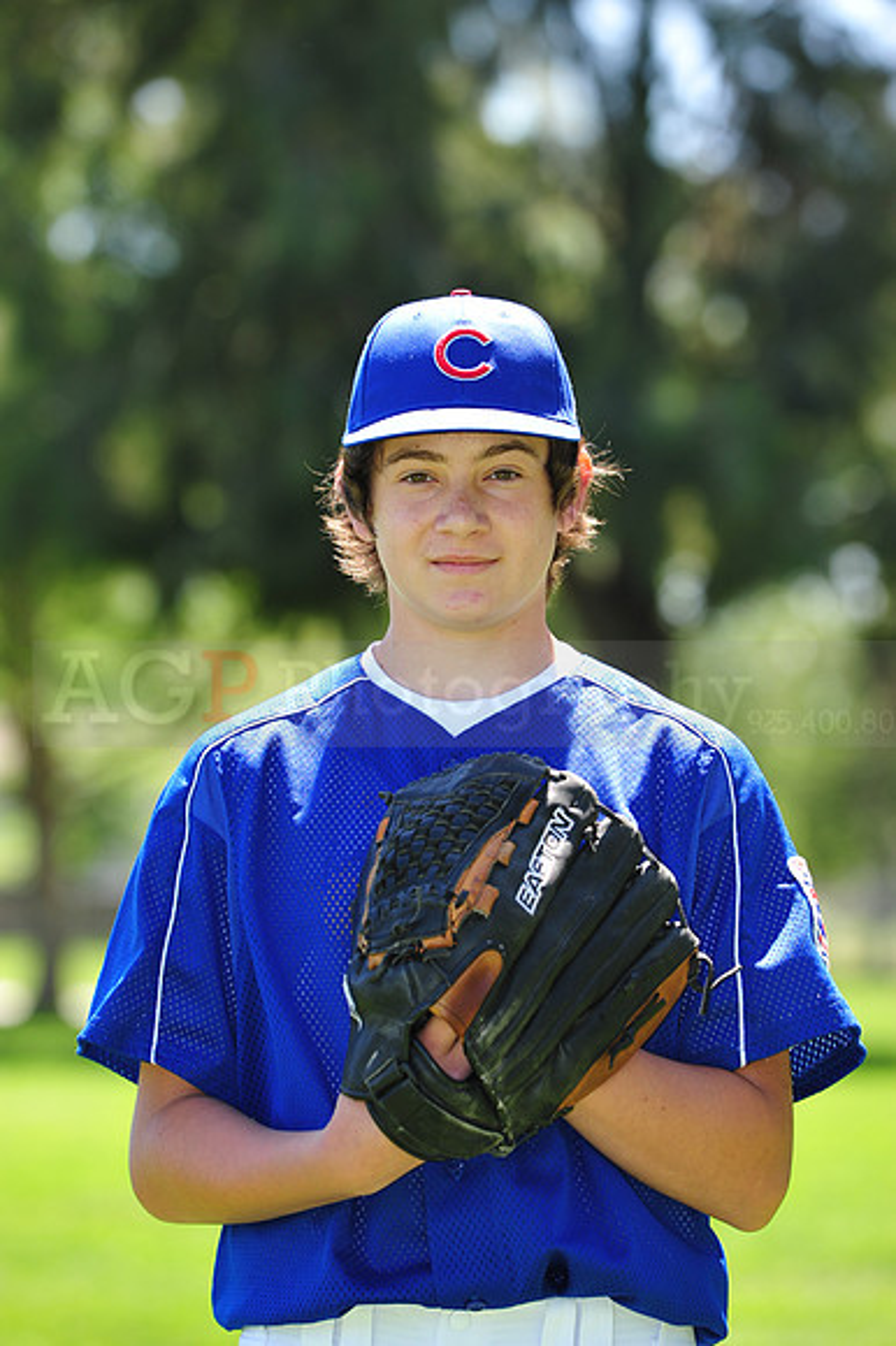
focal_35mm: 175
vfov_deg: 11.8
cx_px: 448
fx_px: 6541
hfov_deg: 7.8
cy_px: 673
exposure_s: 1/250
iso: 200
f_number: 5.6
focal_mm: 175
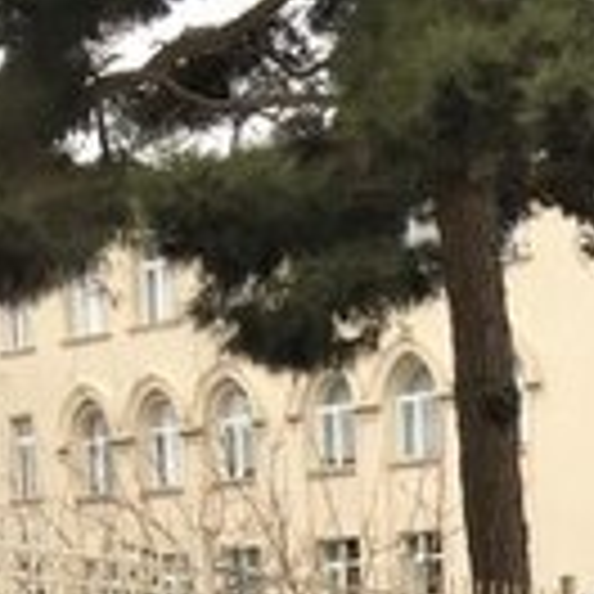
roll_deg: +0.6
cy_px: 1112
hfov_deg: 17.5
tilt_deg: -10.2
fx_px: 1864
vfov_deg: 15.3
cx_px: 657
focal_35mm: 96
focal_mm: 4.15
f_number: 2.2
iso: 25
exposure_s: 1/33
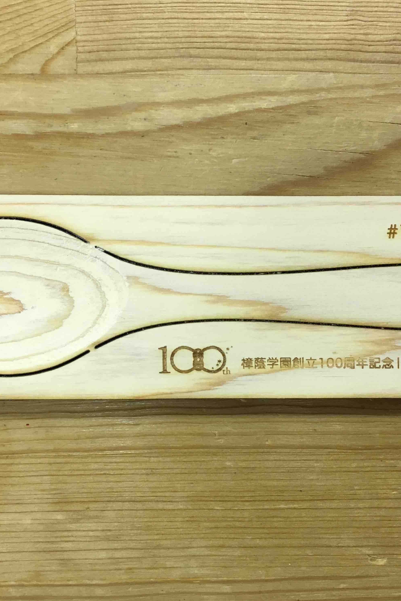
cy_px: 303
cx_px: 207
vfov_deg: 47.4
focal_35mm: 41
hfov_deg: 32.6
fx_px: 685
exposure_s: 1/30
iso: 80
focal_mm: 4.15
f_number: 2.2
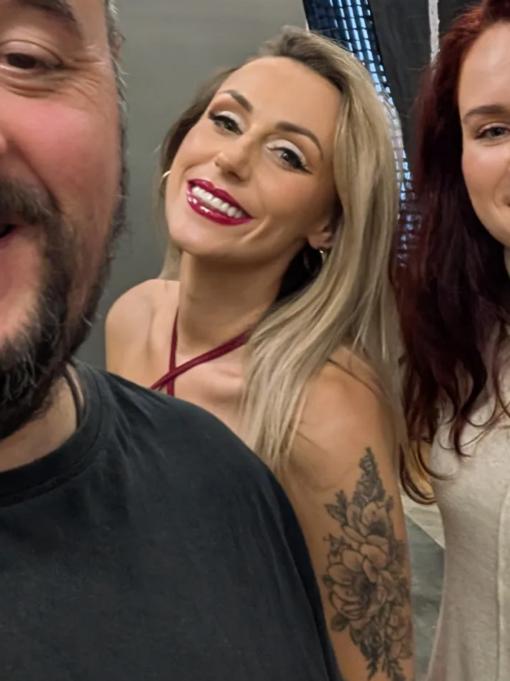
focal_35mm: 57
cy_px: 117
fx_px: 1120
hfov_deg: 25.6
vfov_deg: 32.7
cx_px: 322
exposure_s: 1/100
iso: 144
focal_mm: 2.74
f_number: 2.2
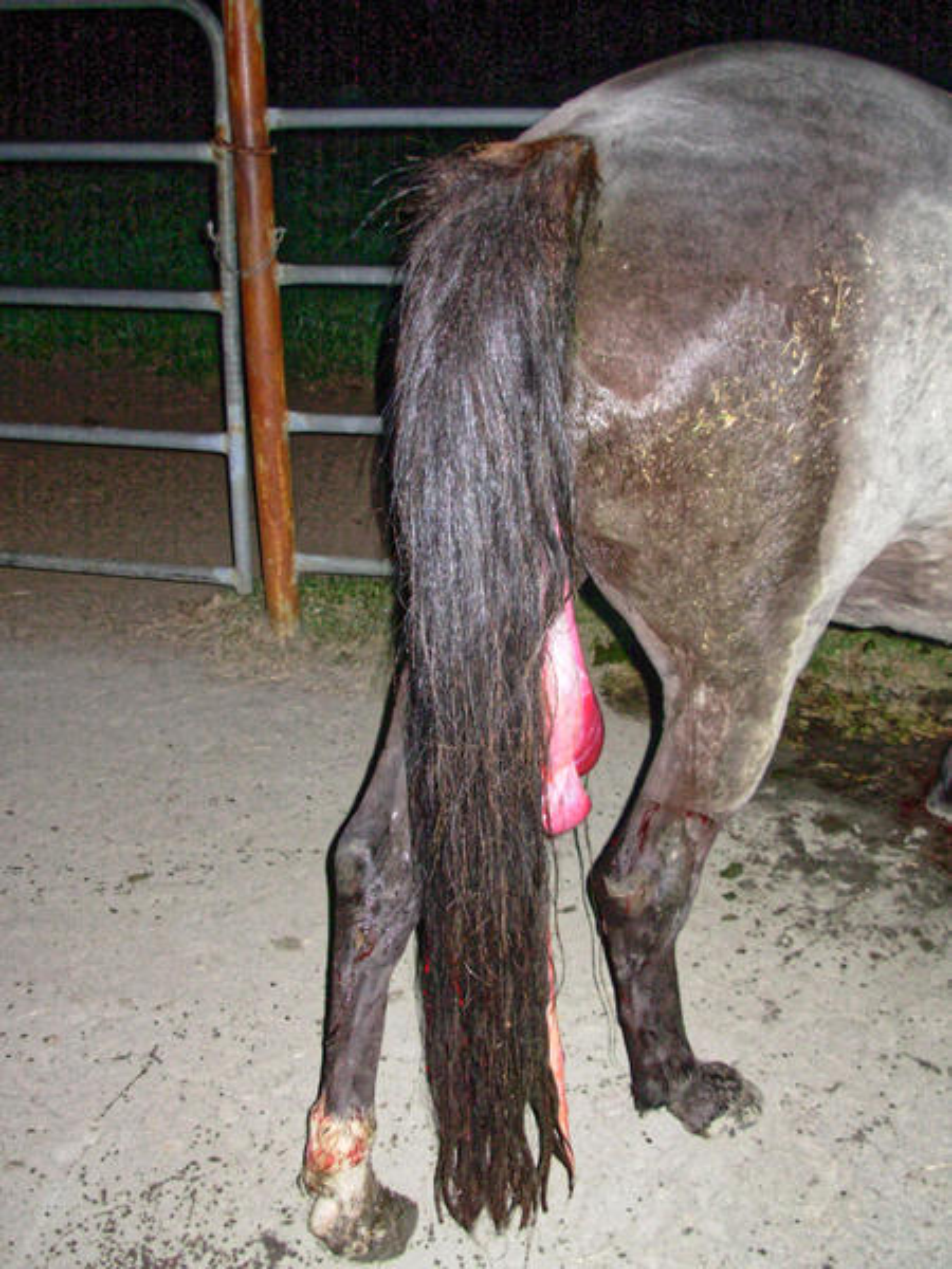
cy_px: 634
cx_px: 476
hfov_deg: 37.7
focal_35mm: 38
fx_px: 1393
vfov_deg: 49.0
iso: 189
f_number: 2.9
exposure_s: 1/121
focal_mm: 6.3
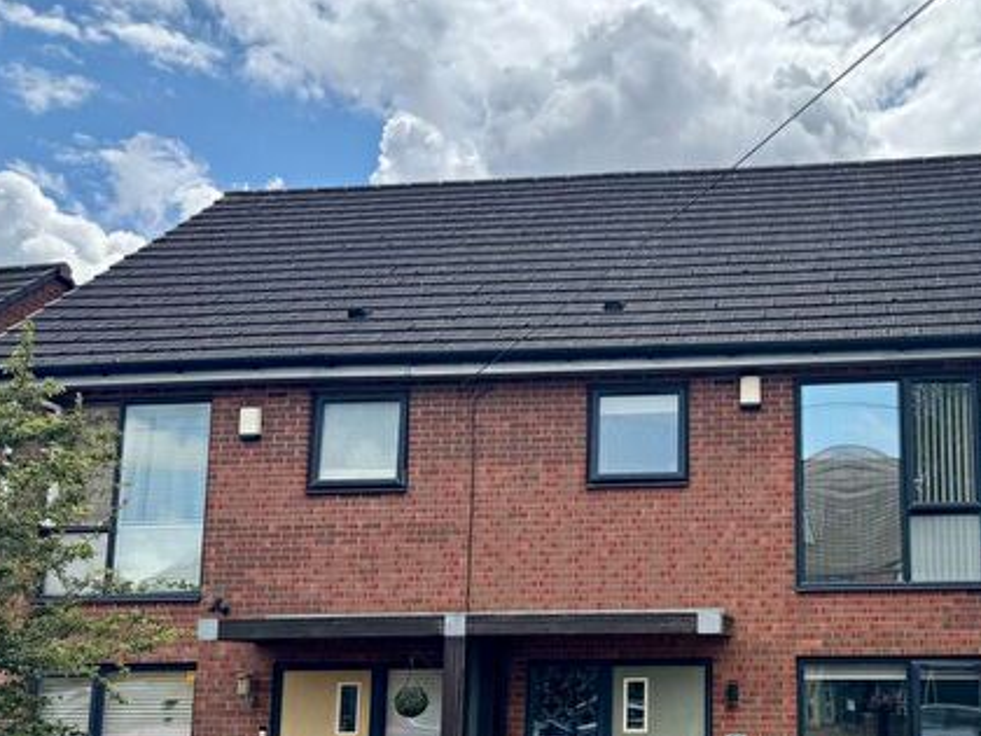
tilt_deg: +5.7
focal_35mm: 40
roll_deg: -0.6
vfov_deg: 35.4
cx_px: 750
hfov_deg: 45.0
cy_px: 525
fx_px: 1134
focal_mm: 6.76
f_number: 1.78
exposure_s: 1/6410
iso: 80
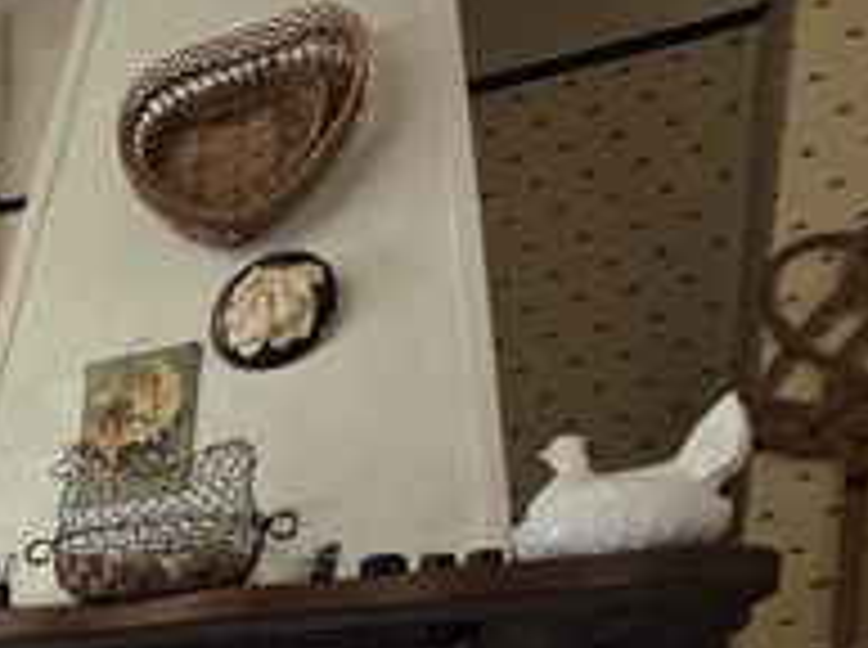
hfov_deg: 23.5
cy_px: 1040
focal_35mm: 54
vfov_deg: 21.4
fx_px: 1352
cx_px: -594
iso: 125
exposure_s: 1/100
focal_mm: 2.2
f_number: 1.9
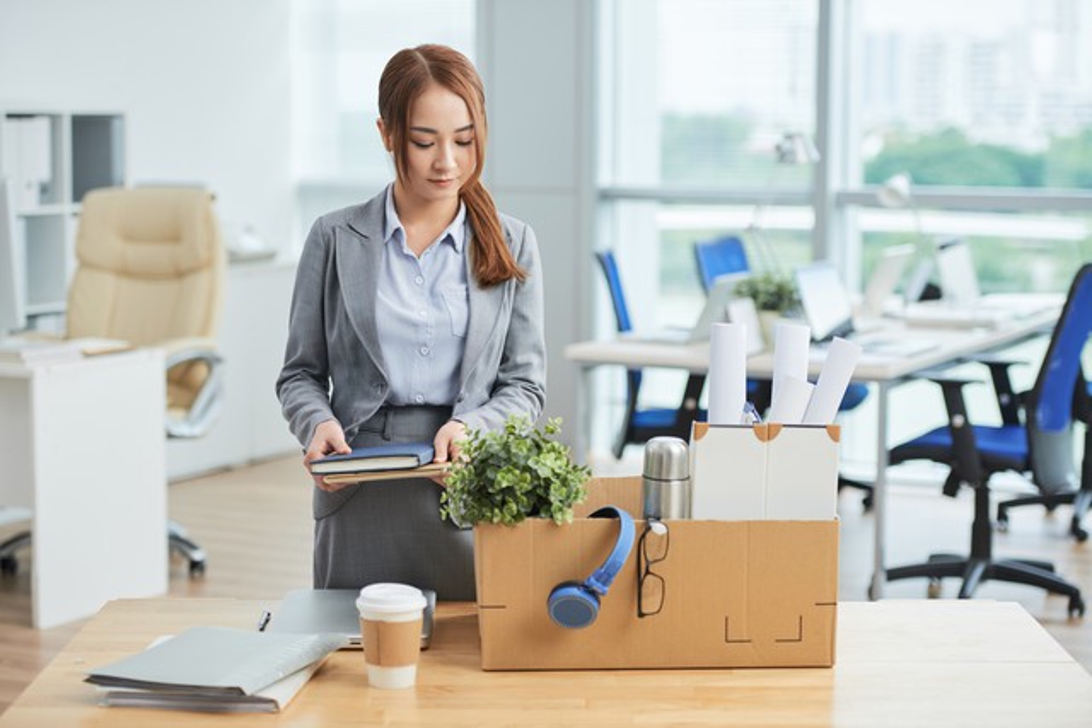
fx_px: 2366
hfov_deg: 26.0
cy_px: 364
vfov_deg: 17.5
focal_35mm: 78
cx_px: 546
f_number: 2.8
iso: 140
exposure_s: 1/180
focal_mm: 78
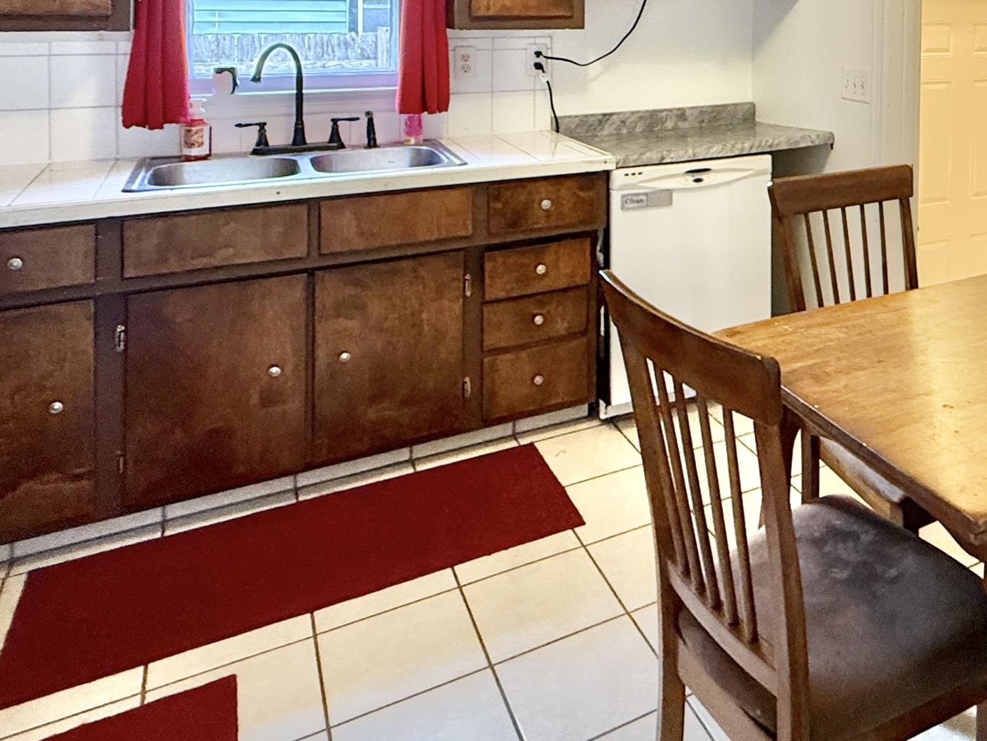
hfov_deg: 53.7
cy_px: 13
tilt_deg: -0.1
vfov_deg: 40.3
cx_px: 814
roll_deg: -1.4
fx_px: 884
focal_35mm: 31
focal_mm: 2.22
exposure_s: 1/60
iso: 320
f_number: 2.2
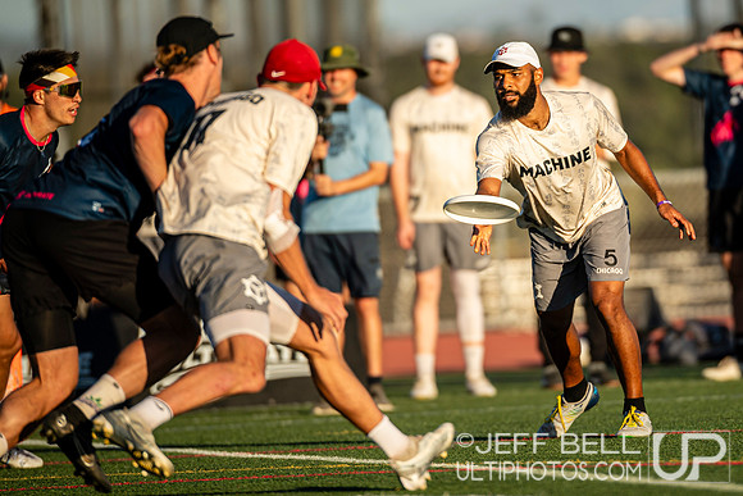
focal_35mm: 475
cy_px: 188
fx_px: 9802
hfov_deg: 4.3
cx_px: 555
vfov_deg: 2.9
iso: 100
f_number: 3.2
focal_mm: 300
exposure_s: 1/1250
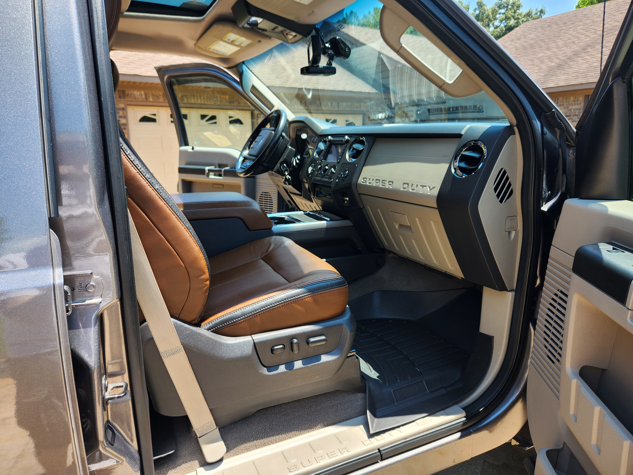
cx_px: 316
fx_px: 421
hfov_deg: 73.9
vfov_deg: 58.9
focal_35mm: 23
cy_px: 238
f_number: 1.8
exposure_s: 1/209
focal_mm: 5.4
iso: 20
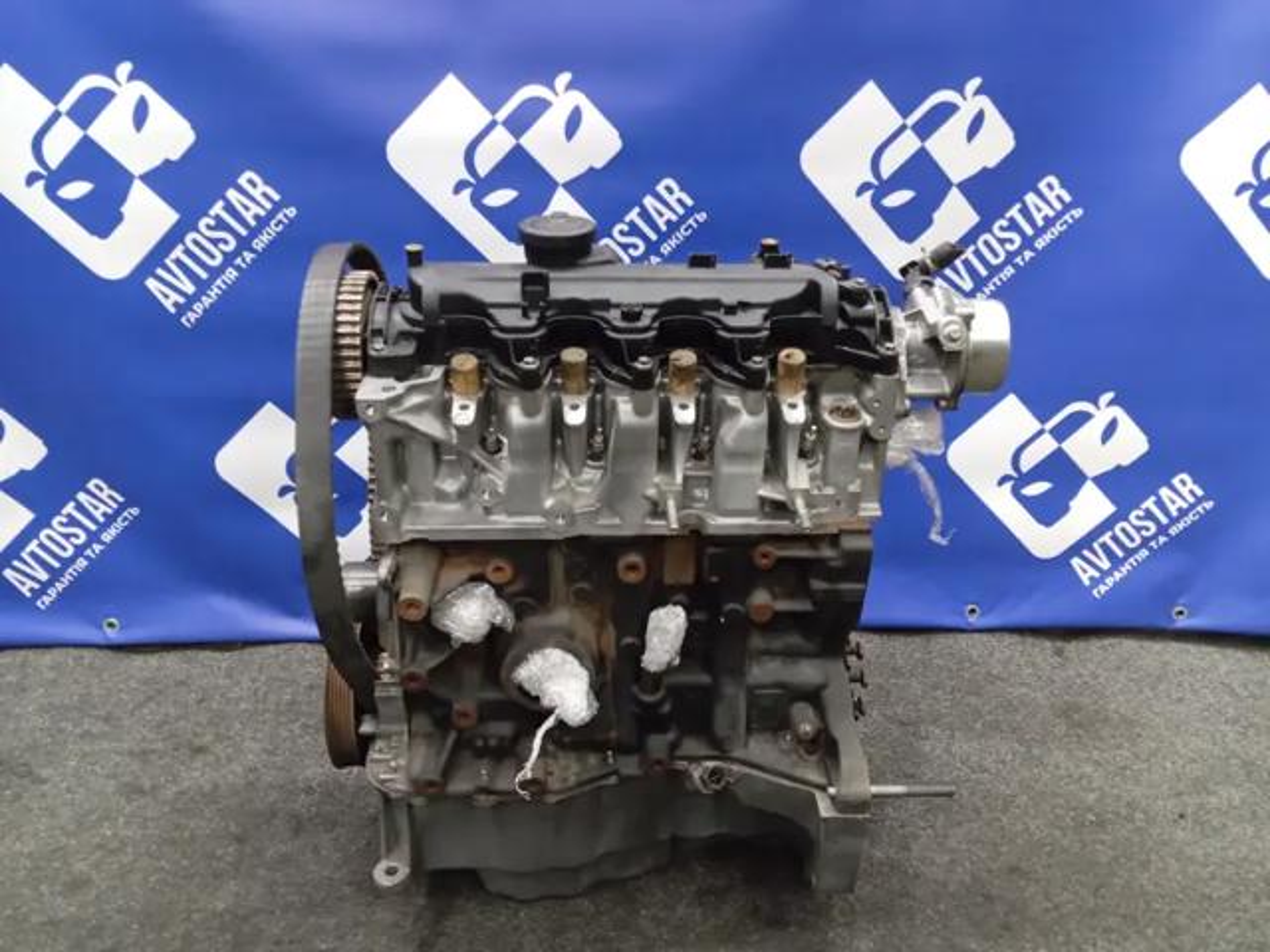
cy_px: 476
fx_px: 1027
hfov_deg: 63.4
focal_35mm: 28
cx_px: 635
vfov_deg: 49.7
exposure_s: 1/33.3
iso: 417
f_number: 1.8
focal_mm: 4.25
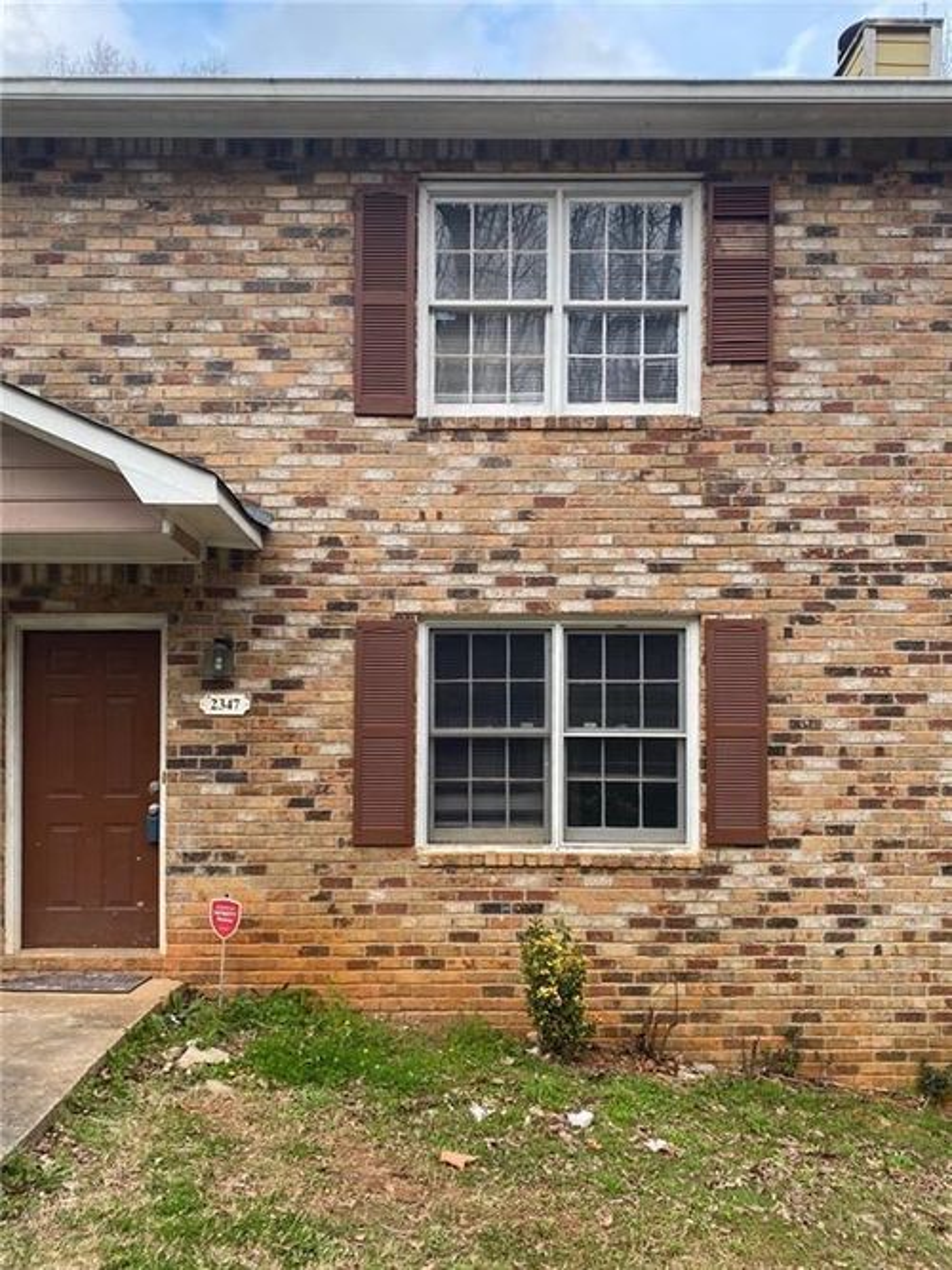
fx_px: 954
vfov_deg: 67.3
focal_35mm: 26
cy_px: 635
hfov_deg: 53.0
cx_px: 476
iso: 32
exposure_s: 1/404
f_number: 1.8
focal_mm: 4.25
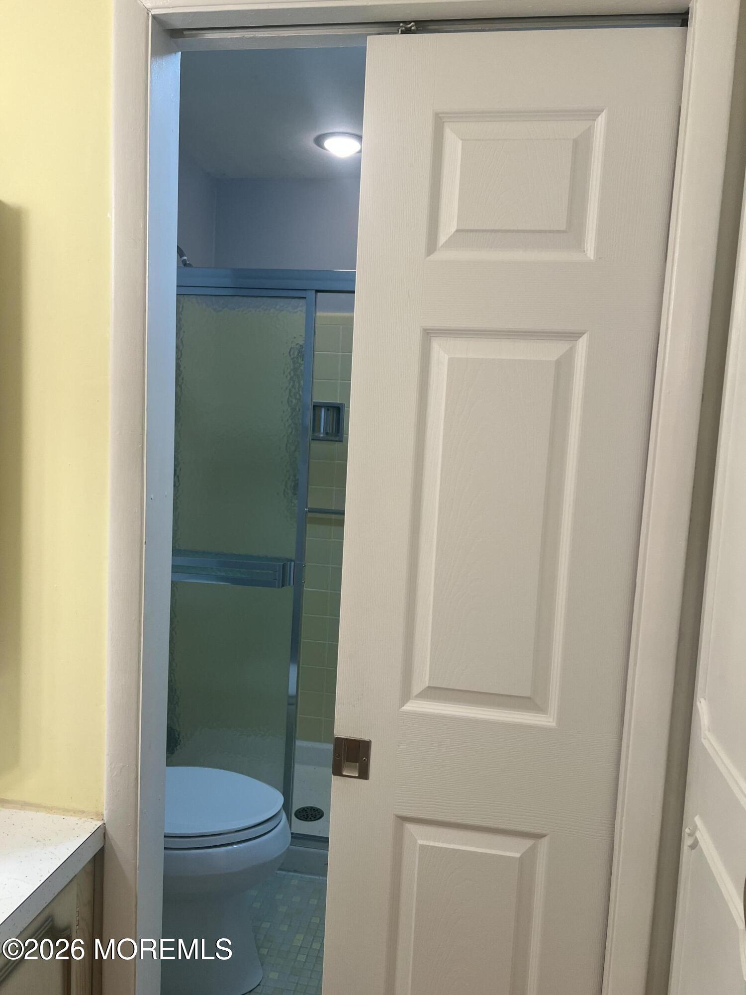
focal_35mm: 26
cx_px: 373
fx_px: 747
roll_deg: -3.0
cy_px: 498
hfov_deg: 53.1
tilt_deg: -5.7
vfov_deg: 67.3
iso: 100
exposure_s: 1/120
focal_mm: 5.7
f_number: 1.5
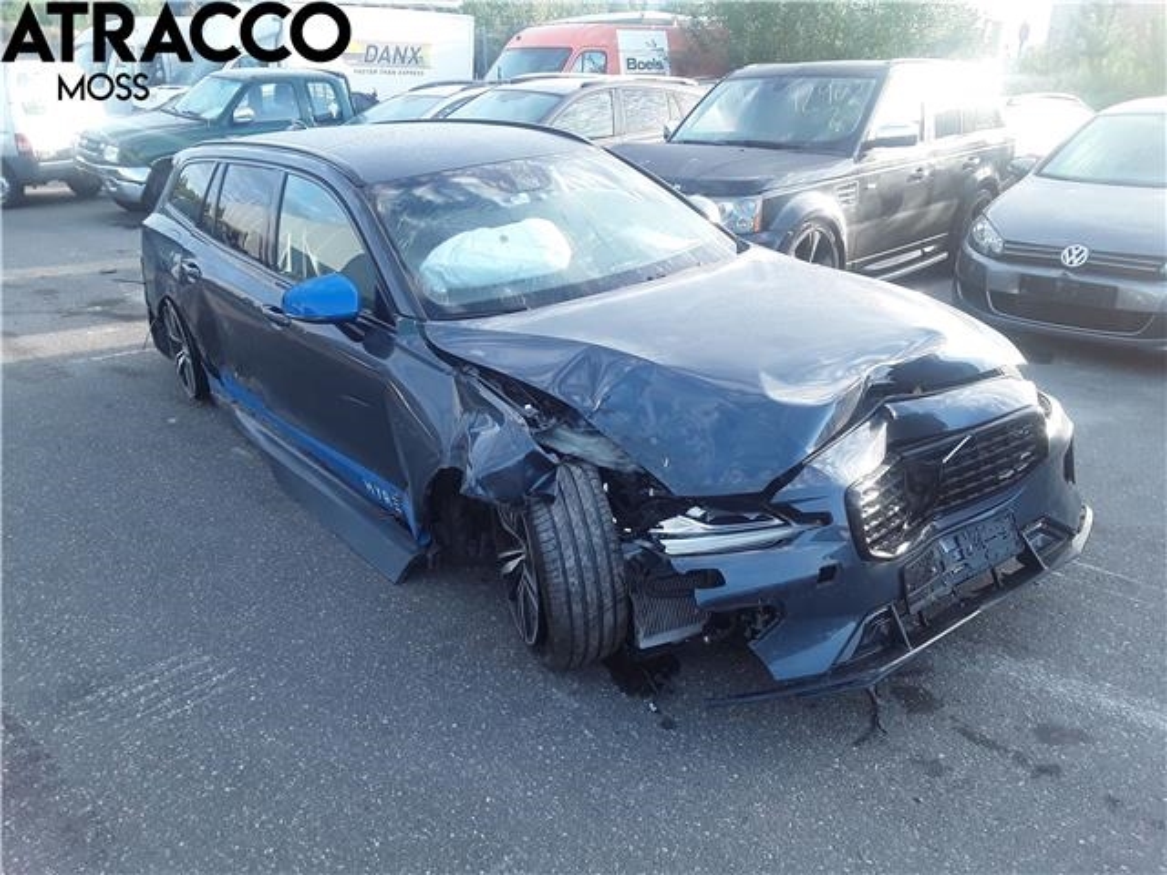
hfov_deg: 63.4
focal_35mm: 28
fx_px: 944
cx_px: 584
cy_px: 438
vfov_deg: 49.7
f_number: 1.9
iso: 40
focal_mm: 2.91
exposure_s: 1/163
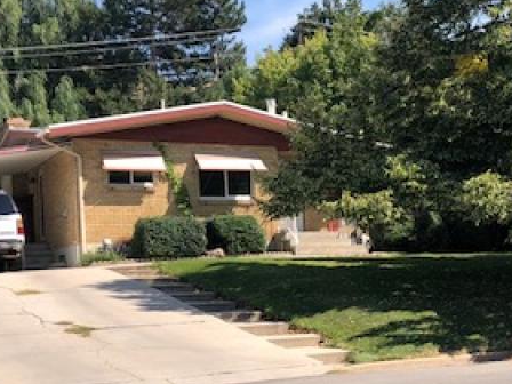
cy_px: 270
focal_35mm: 64
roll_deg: +3.8
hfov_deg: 29.4
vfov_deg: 22.8
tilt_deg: +0.5
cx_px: 424
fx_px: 947
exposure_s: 1/934
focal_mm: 3.99
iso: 20
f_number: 1.8
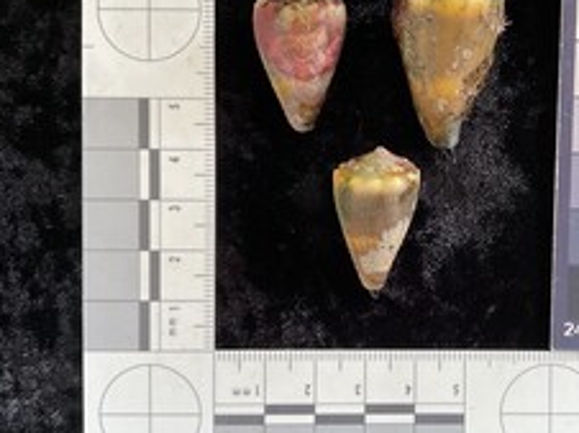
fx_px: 752
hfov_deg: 40.9
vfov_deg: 32.1
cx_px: 433
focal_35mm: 45
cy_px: 201
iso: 160
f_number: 1.8
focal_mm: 3
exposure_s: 1/60
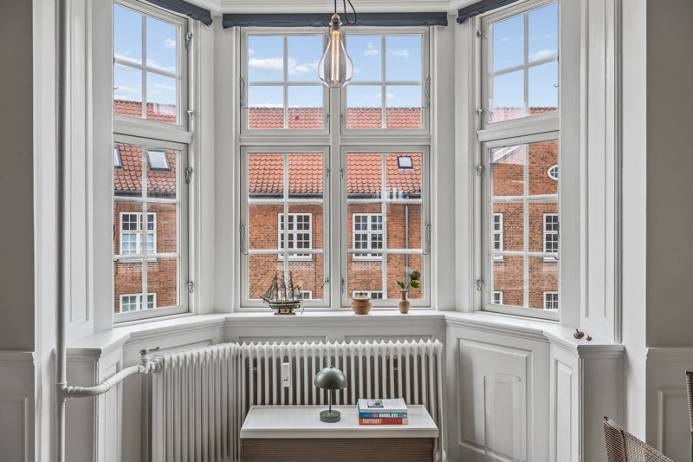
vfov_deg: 44.9
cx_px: 346
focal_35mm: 29
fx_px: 558
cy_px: 231
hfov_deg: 63.7
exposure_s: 1/30
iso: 160
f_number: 9
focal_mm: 29
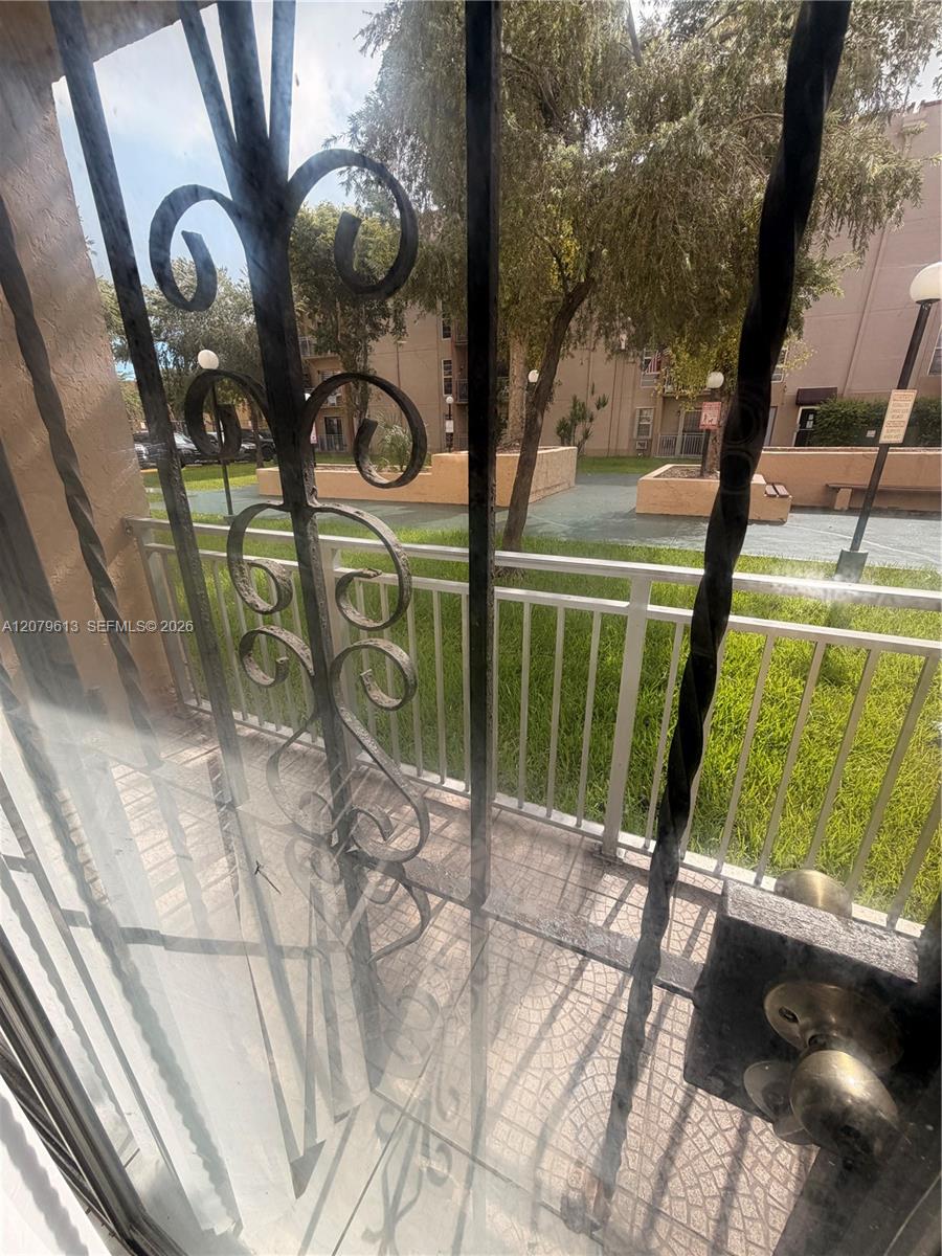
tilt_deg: -21.9
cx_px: 471
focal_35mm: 14
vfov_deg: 102.1
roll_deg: +1.8
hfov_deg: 85.7
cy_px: 628
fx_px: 508
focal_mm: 2.22
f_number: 2.2
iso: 40
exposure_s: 1/770
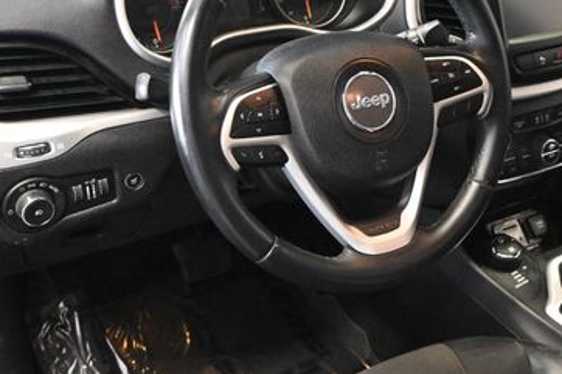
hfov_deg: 36.9
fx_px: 827
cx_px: 402
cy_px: 154
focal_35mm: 53
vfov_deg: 25.5
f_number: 3.8
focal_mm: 20
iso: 11400
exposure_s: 1/60
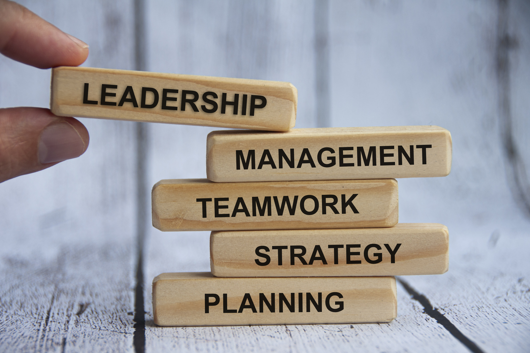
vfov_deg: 11.3
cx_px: 264
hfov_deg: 16.9
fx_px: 1781
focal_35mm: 121
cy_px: 177
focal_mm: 80
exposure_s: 1/60
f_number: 6.3
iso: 160
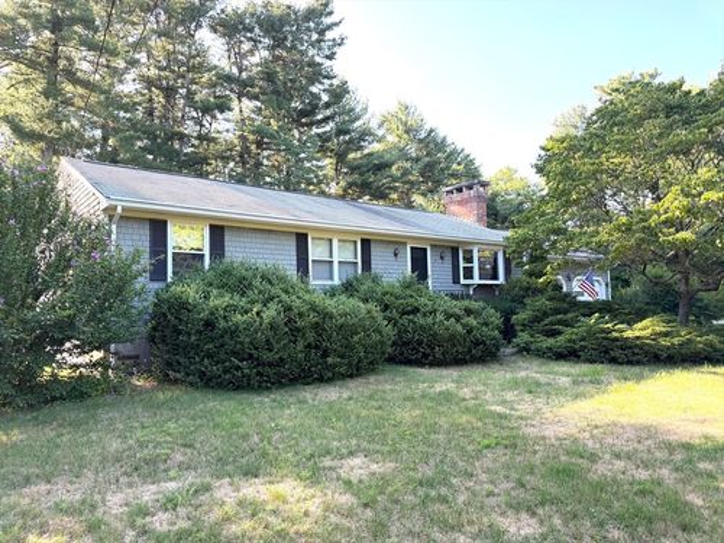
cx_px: 362
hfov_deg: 71.6
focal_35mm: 24
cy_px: 272
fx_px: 502
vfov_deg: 56.8
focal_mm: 6.76
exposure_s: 1/433
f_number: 1.78
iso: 100
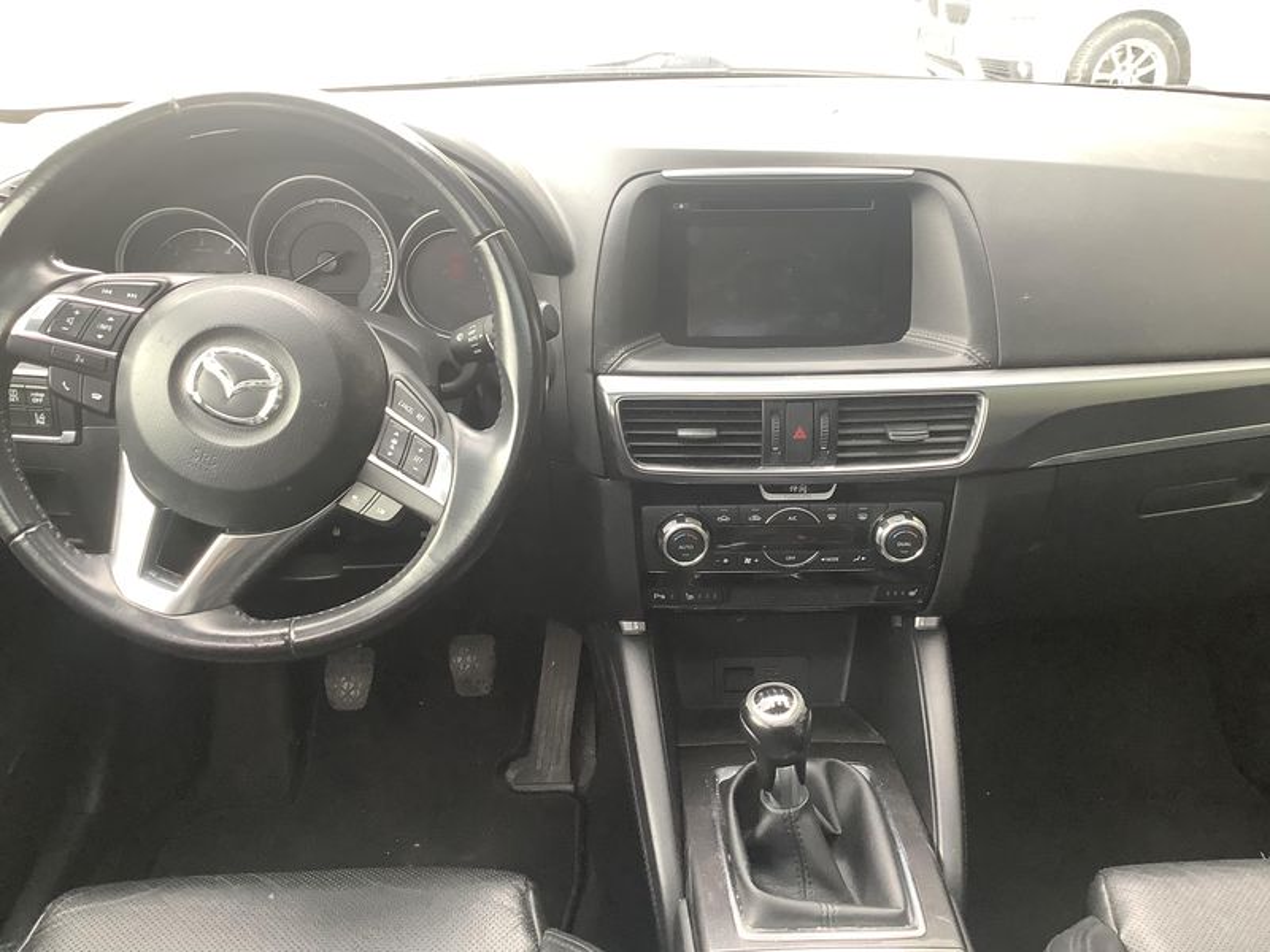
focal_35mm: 31
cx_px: 635
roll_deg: -2.0
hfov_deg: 58.4
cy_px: 476
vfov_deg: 45.4
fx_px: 1137
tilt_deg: -32.0
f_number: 2.4
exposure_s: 1/100
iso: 80
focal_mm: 3.3
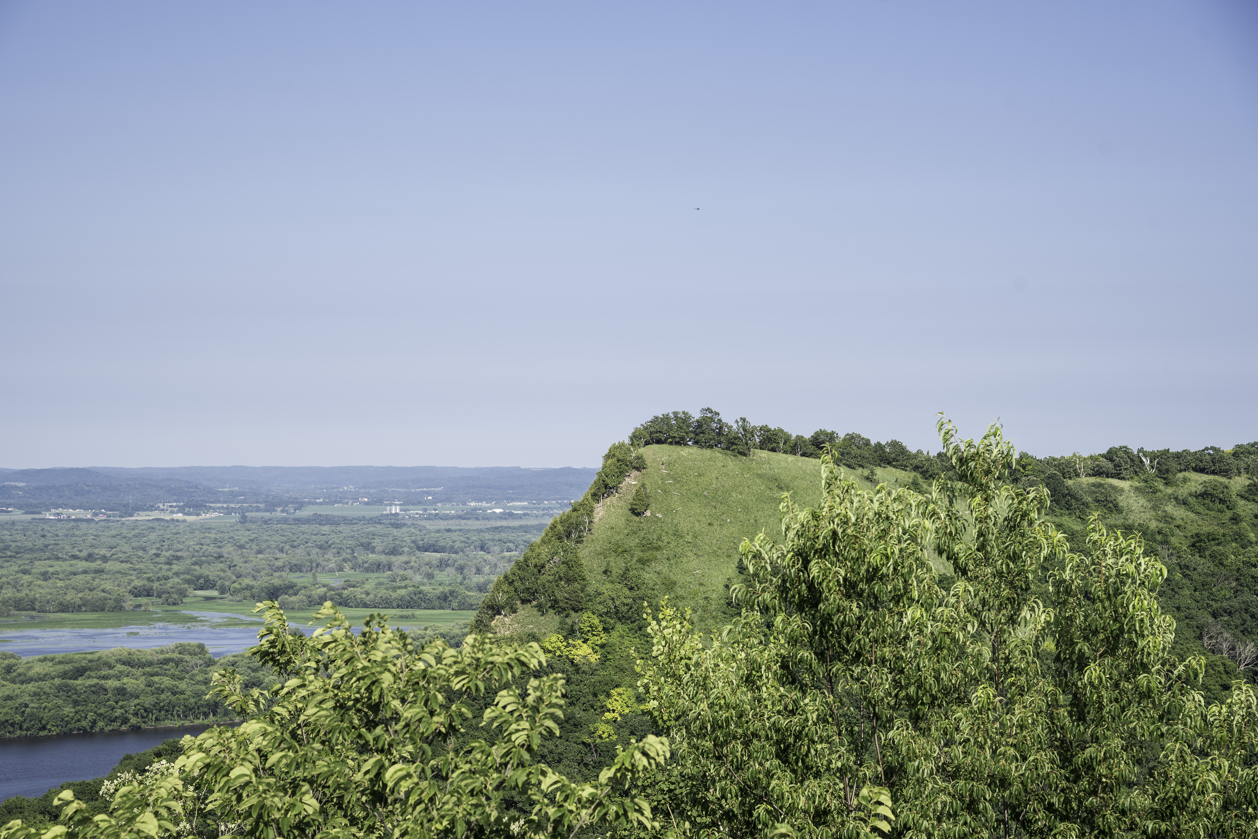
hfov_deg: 29.7
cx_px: 612
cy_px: 417
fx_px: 2376
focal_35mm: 68
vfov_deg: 20.0
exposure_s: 1/250
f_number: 6.3
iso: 100
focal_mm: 65
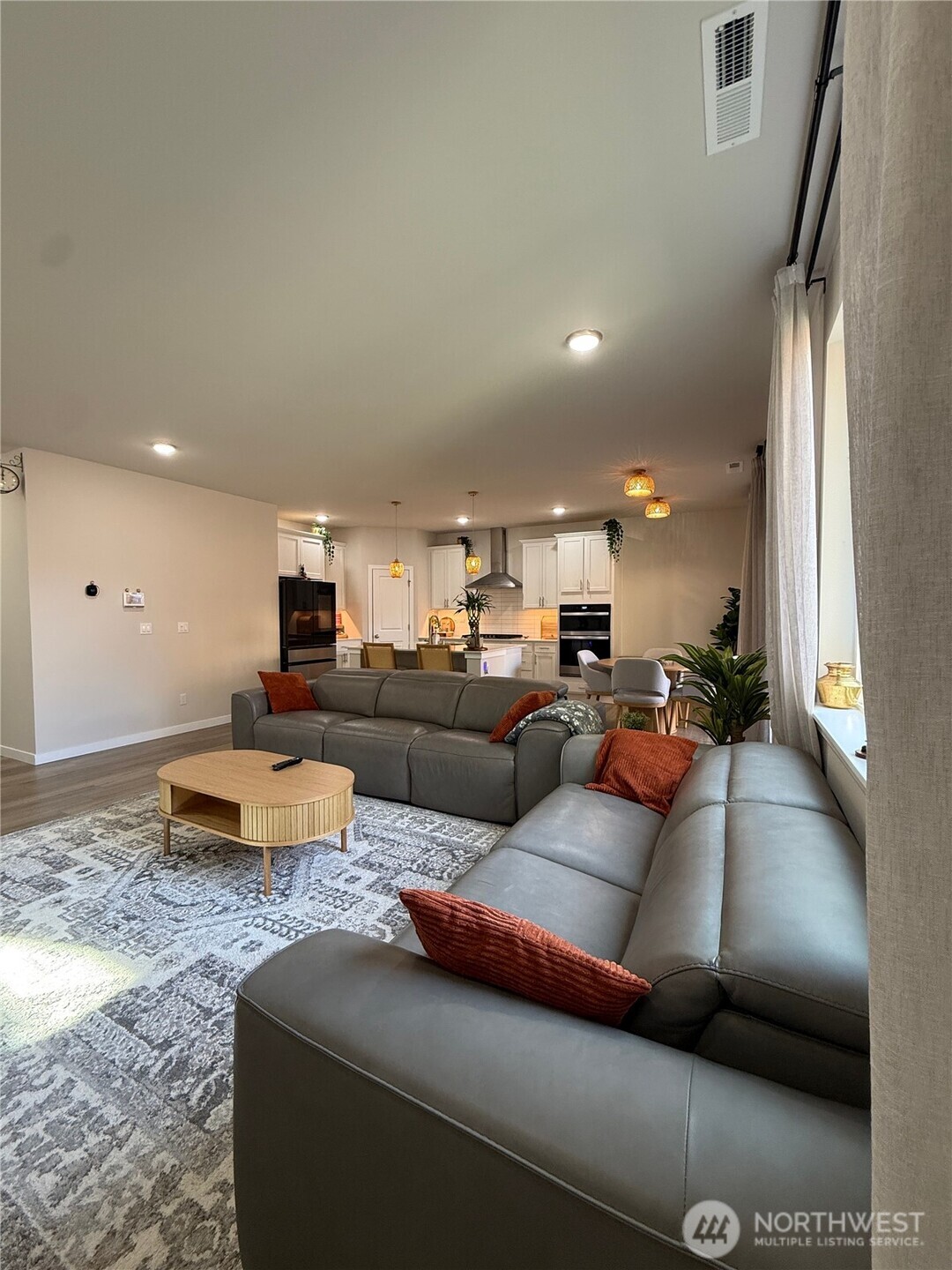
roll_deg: -0.1
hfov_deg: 85.7
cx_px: 476
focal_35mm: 14
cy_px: 635
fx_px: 513
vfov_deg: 102.1
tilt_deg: -2.3
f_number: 2.2
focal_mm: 2.22
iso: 200
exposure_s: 1/60
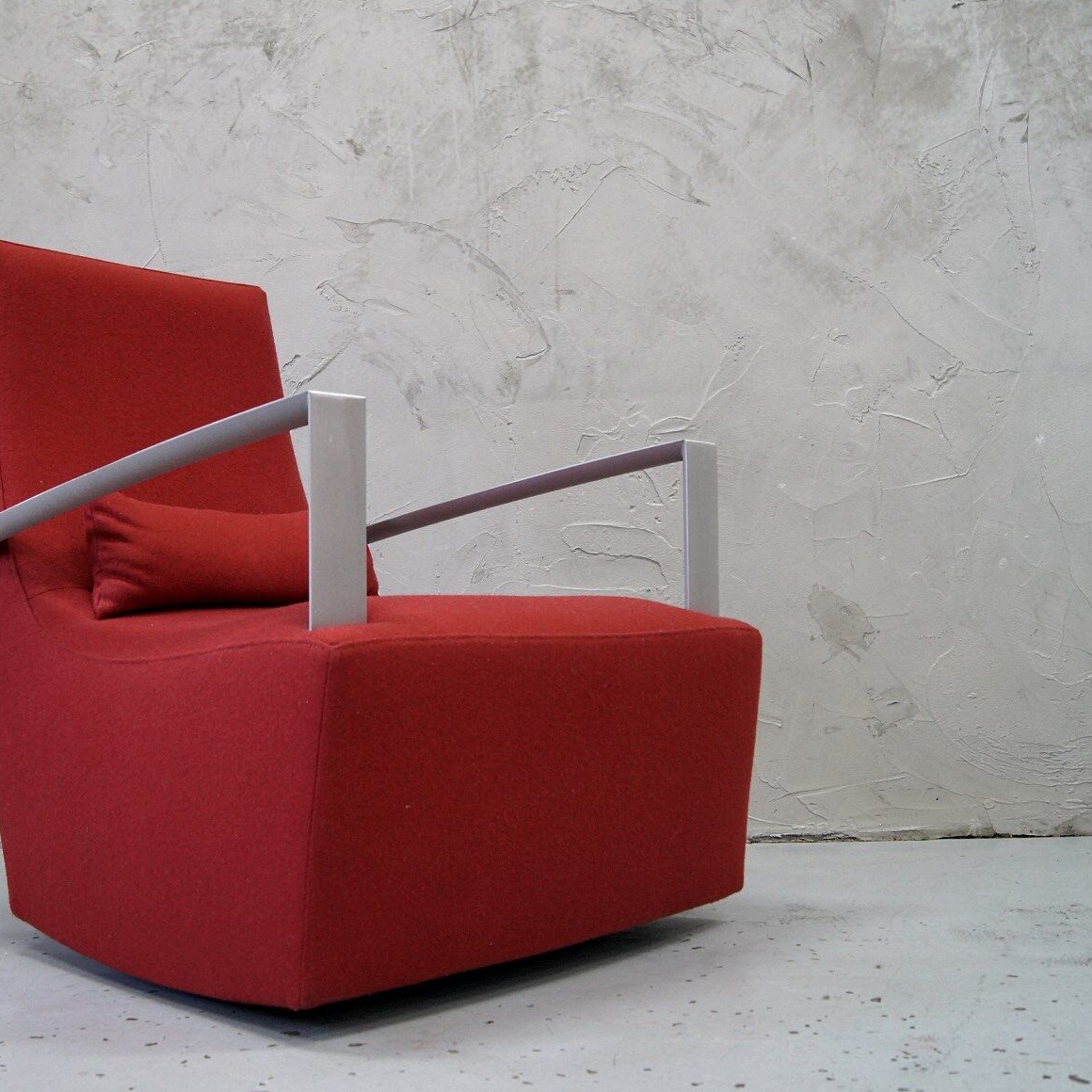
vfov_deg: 42.8
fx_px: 1392
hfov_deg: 42.3
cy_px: 554
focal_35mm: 39
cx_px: 366
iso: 400
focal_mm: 20
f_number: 6.3
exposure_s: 1/10
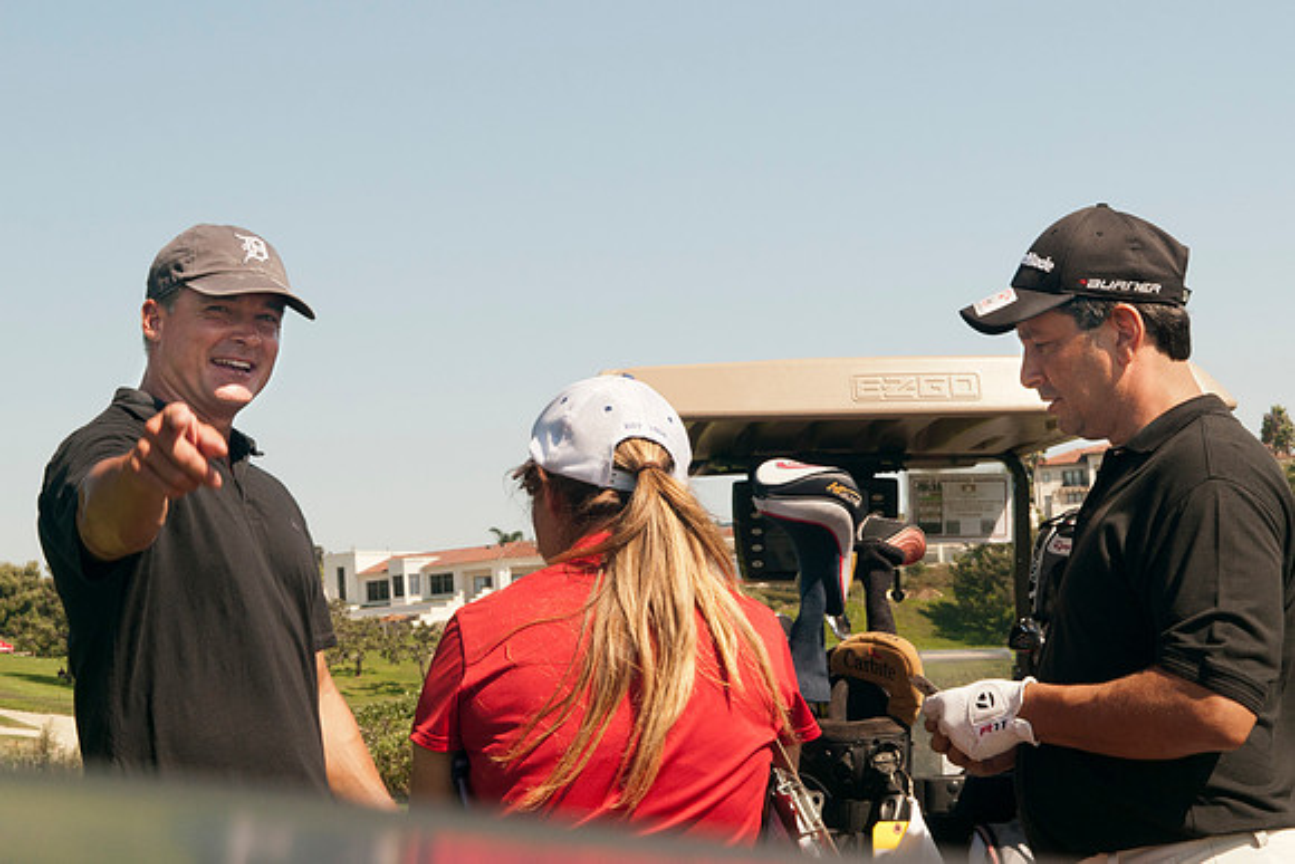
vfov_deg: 20.4
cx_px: 649
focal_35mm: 67
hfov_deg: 30.2
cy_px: 438
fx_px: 2397
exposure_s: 1/125
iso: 200
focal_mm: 38
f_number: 14
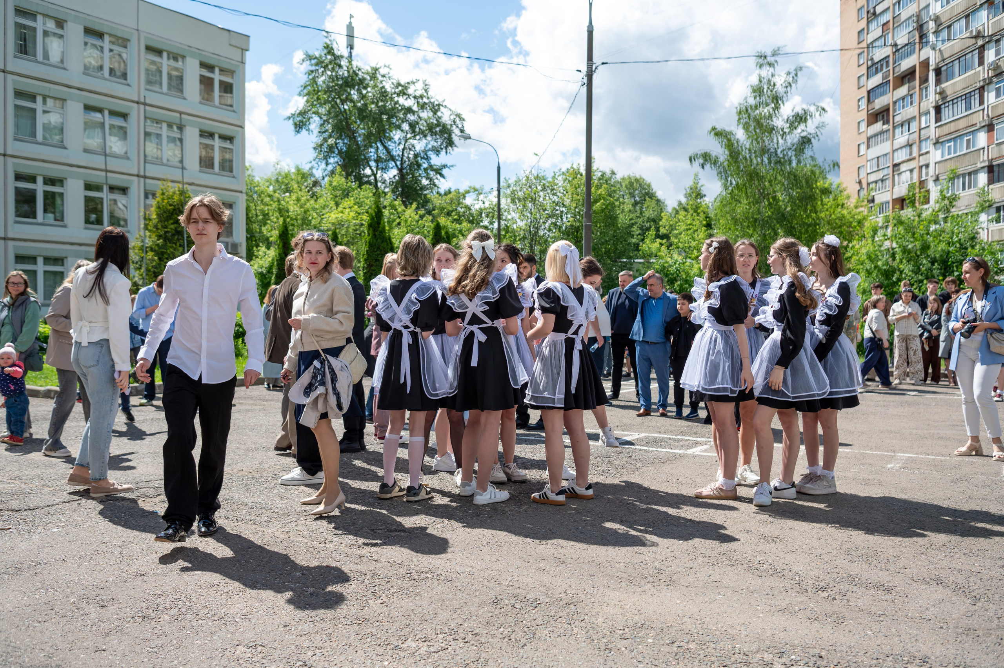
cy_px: 334
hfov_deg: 58.2
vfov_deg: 40.7
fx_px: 901
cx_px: 502
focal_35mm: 32
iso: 160
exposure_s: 1/2000
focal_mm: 32
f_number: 3.5
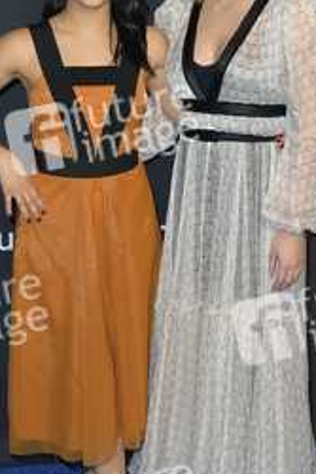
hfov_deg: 21.3
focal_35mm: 64
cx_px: 158
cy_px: 226
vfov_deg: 31.4
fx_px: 841
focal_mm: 40
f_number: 6.3
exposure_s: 1/250
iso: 250
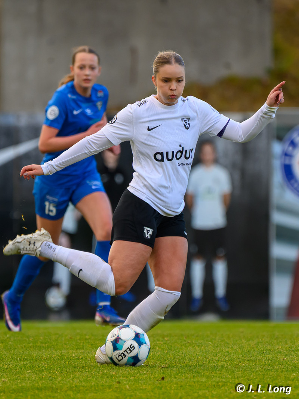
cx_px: 168
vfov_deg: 2.0
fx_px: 11500
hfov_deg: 1.5
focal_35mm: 998
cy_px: 192
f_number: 6.3
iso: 1100
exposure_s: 1/1000
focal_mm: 600
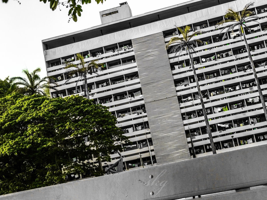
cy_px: 100
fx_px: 440
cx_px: 134
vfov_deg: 25.7
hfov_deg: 33.8
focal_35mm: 57
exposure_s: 1/239
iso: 20
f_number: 2.8
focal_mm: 6.6
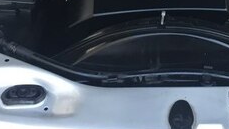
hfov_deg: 23.0
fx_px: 553
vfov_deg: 12.6
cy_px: -68
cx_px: 195
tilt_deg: -33.6
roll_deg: -3.6
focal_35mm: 91
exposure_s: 1/33
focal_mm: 4.15
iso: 80
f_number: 2.2
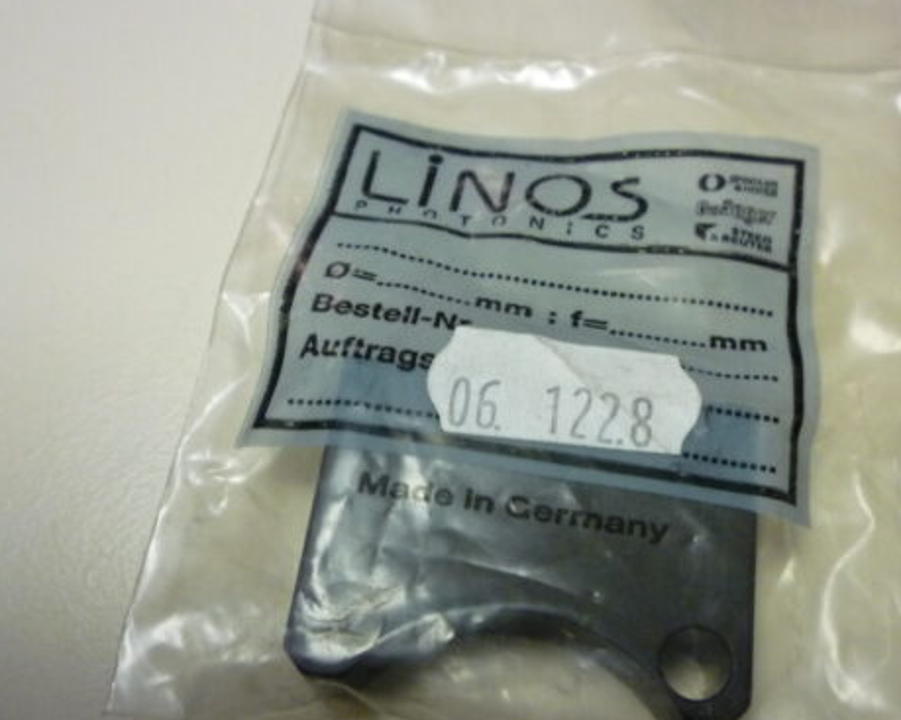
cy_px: 402
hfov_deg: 48.7
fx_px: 986
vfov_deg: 40.1
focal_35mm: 37
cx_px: 550
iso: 400
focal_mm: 5.2
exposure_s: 1/25
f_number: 3.3
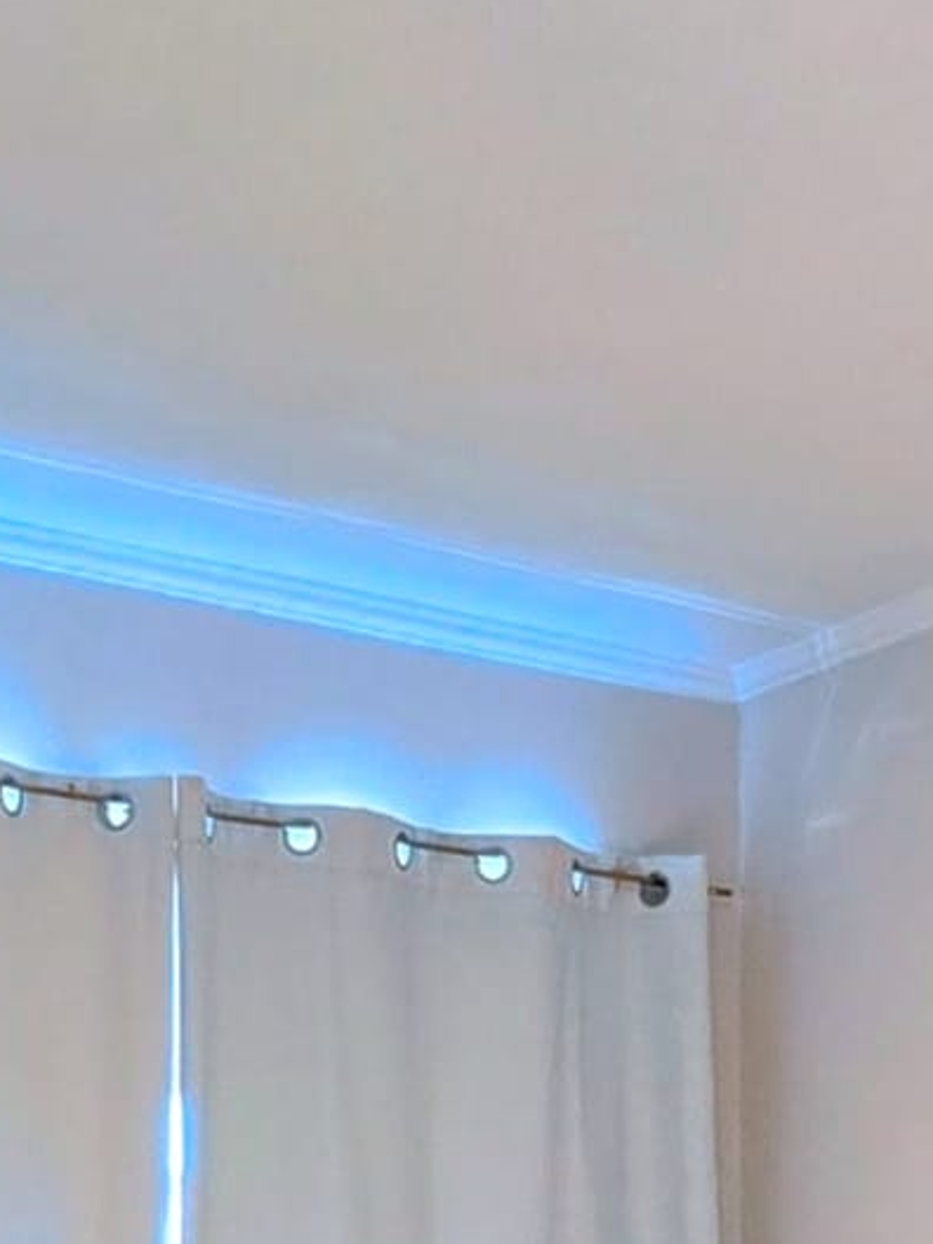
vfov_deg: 24.7
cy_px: 1798
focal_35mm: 63
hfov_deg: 23.1
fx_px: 2264
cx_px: 650
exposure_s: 1/50
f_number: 2.2
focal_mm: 2.2
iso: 250
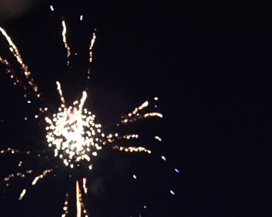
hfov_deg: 40.7
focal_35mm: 45
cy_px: 122
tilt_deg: +47.4
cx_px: 90
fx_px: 362
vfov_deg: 33.4
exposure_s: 1/15
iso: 2000
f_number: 2.2
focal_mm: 4.15
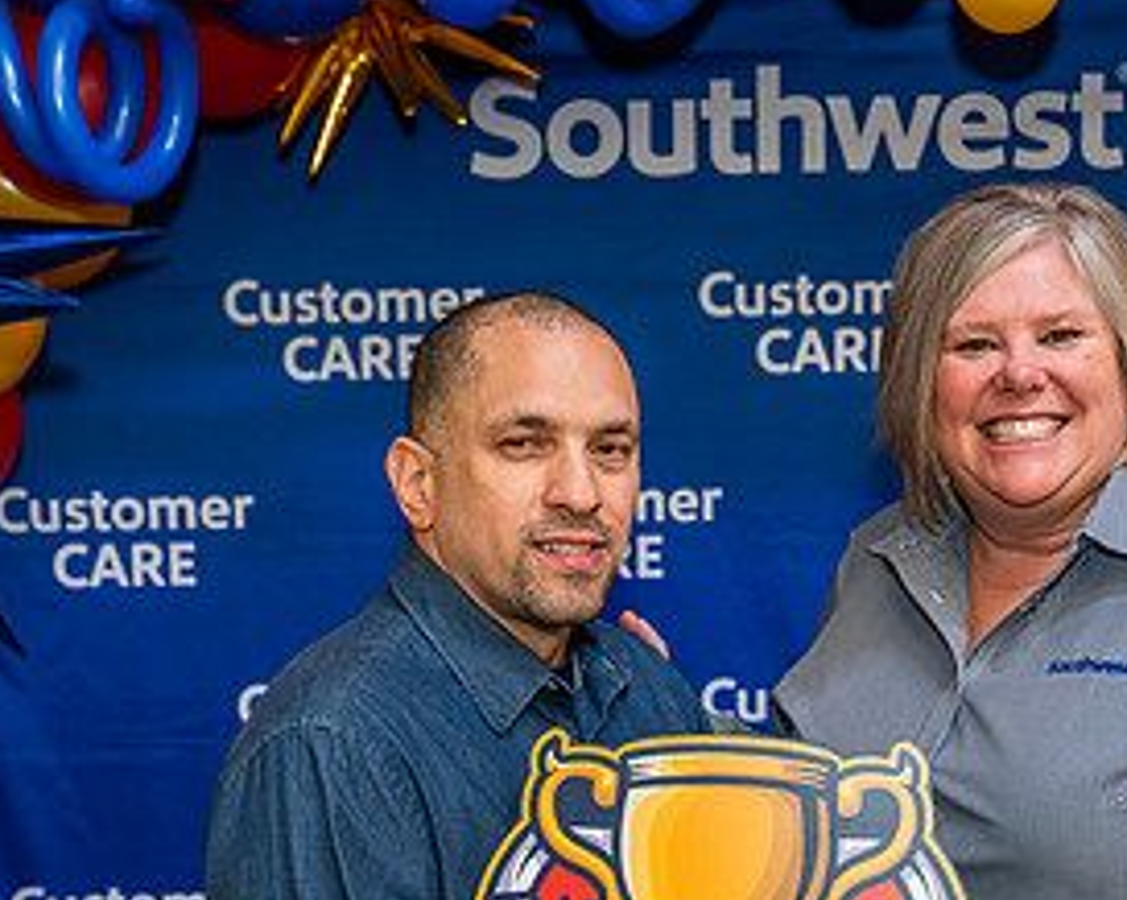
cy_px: 749
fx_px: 2500
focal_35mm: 75
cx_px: 777
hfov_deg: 25.2
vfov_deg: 20.1
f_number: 4
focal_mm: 37
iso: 1250
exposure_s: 1/160
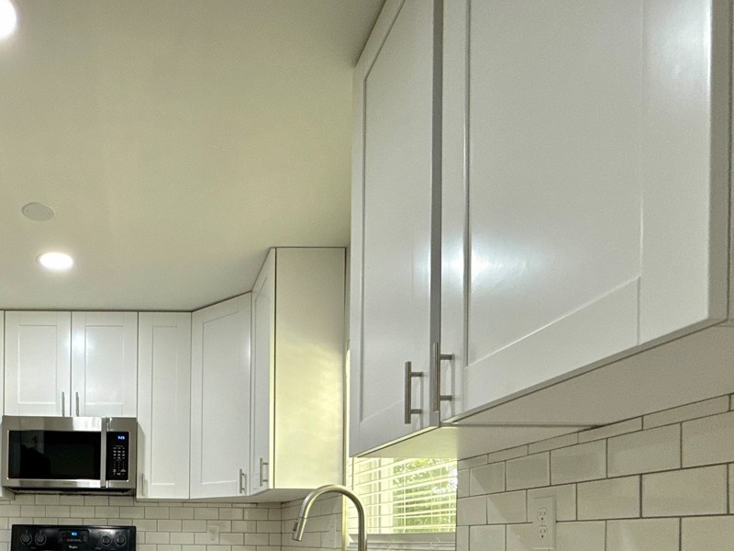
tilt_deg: +2.4
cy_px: 538
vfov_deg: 43.4
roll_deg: +0.0
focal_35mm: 28
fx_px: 594
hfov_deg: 58.0
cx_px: 133
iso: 200
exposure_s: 1/120
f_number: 2.2
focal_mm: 2.22
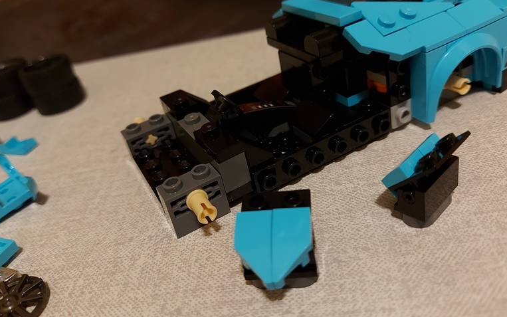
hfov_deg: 62.9
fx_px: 415
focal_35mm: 30
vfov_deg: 41.7
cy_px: 128
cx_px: 247
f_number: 1.8
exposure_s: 1/25
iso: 250
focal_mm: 5.23
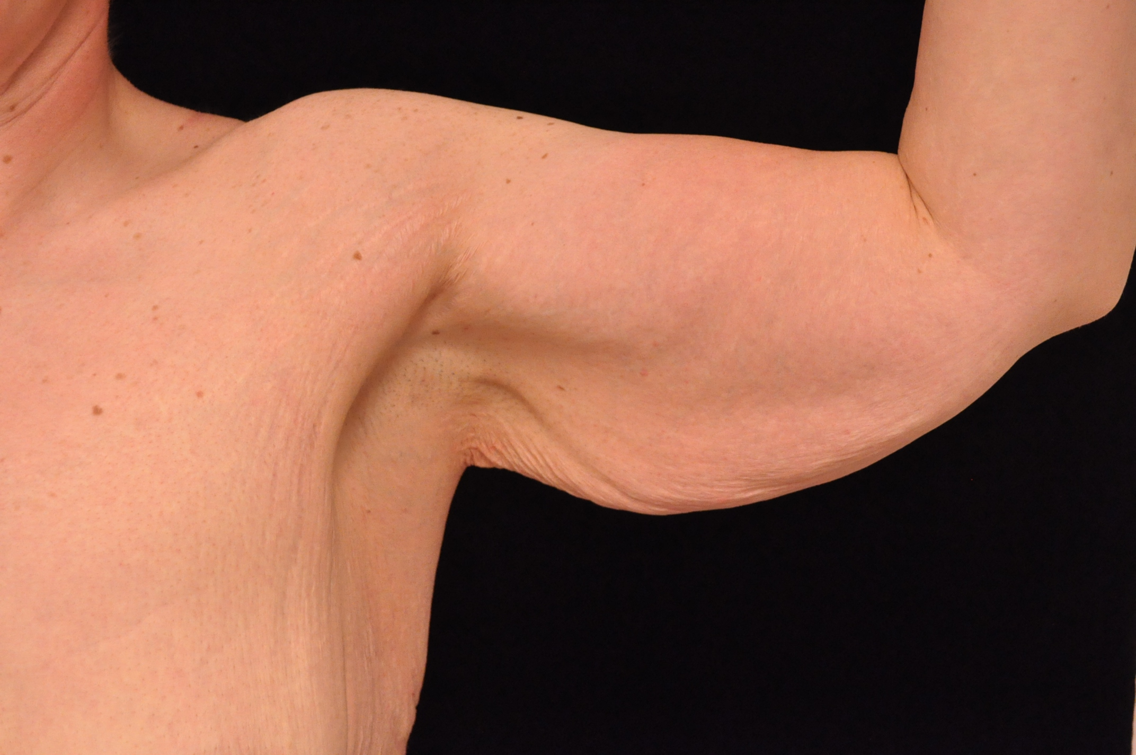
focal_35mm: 52
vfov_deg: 25.7
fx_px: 1655
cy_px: 378
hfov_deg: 37.9
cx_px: 568
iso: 3200
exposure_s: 1/160
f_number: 6.3
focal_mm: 35
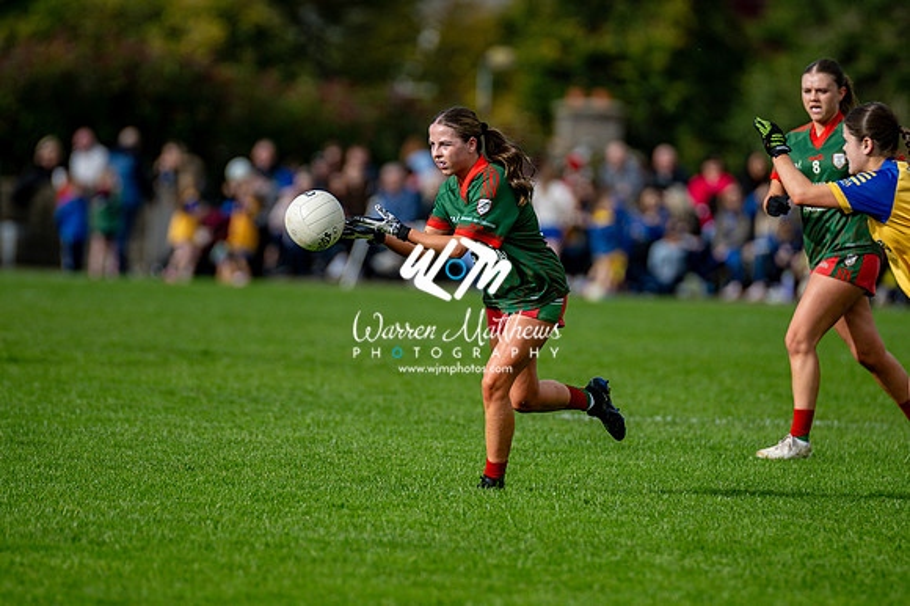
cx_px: 455
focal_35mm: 450
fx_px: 11368
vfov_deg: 3.1
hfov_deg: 4.6
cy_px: 303
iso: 200
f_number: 2.8
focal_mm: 300
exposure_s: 1/3200
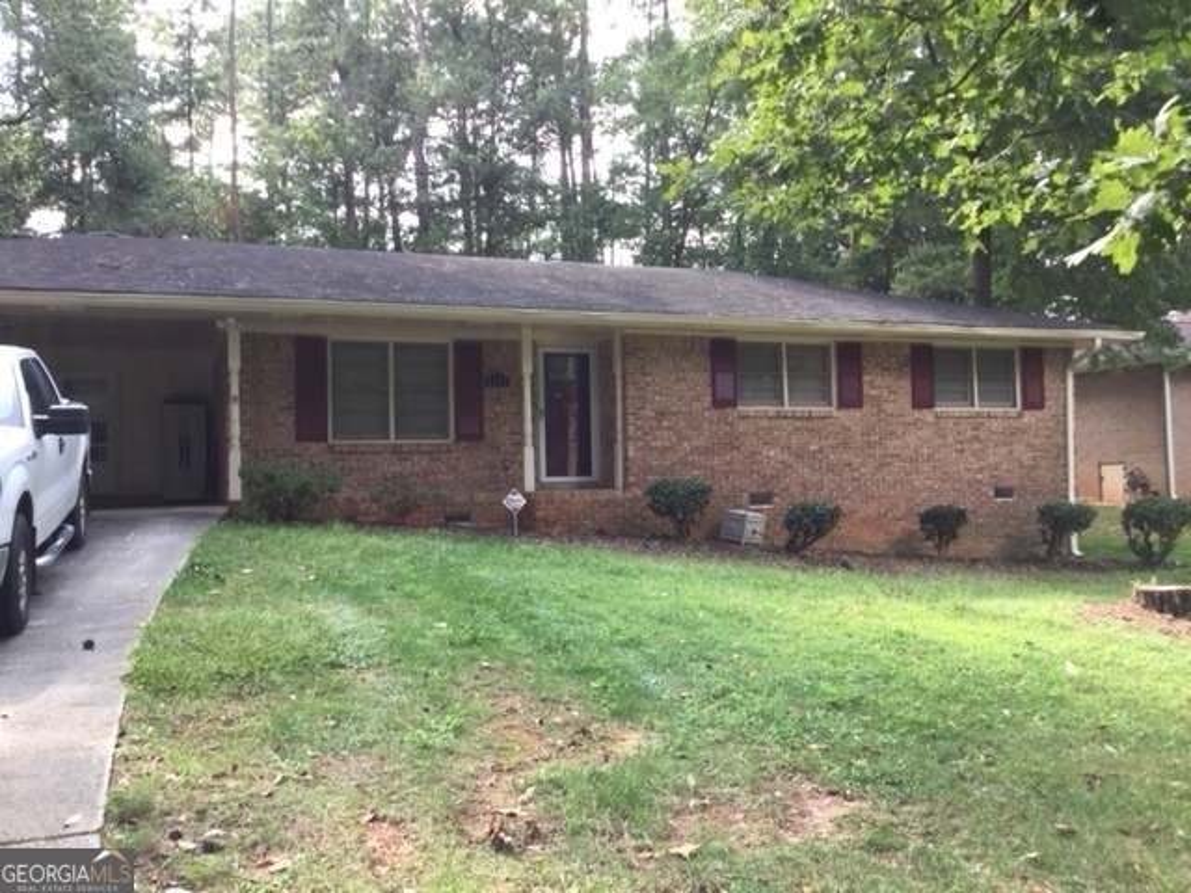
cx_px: 596
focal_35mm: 31
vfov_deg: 45.4
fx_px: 1067
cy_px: 446
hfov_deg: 58.4
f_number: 2.4
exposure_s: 1/60
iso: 25
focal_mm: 3.3
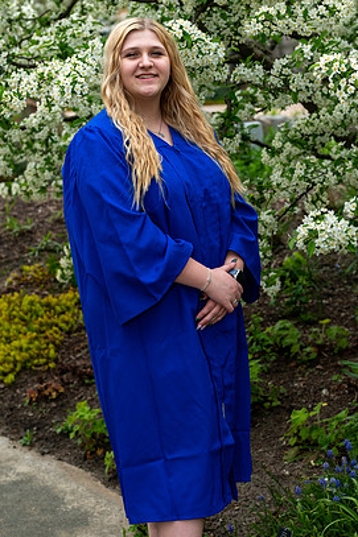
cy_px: 243
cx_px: 161
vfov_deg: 17.9
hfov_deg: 12.0
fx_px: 1702
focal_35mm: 114
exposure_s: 1/400
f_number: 4.5
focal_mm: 68.7
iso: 250
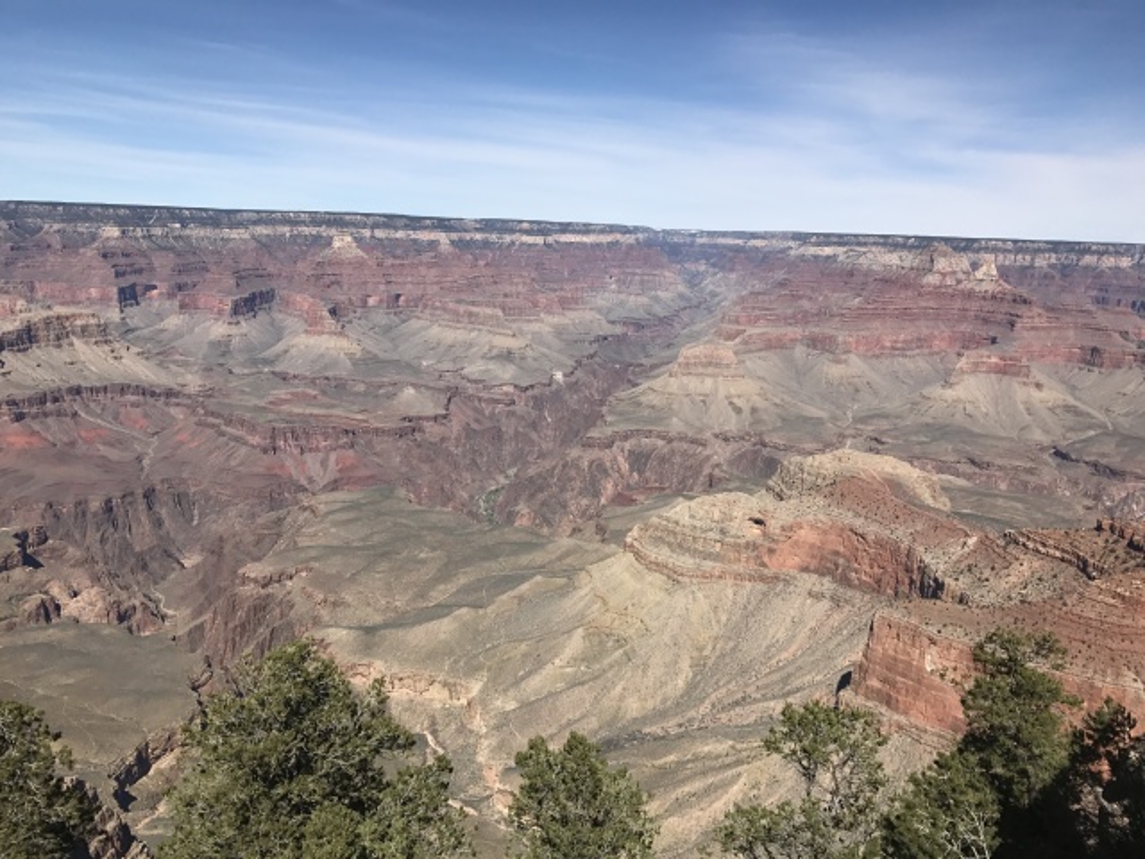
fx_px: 926
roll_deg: -1.2
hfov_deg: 63.4
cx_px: 572
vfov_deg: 49.7
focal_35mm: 28
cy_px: 430
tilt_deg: -12.3
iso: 20
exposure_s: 1/4566
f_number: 1.8
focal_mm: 3.99
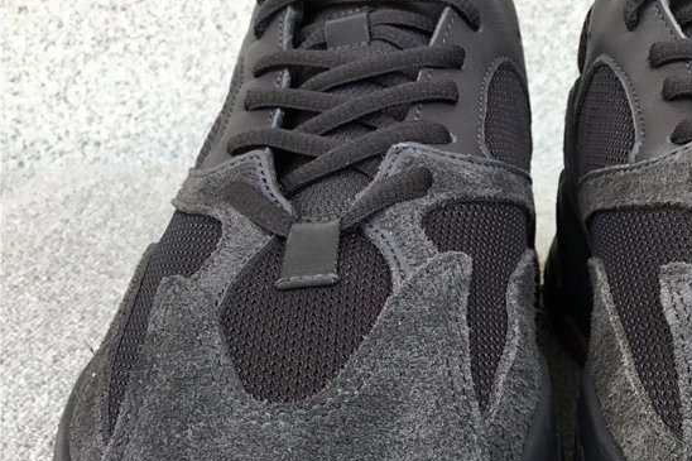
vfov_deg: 24.9
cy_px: 397
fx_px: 1018
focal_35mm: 53
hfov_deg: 36.1
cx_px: 567
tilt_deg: -23.6
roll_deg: -0.1
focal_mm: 3.3
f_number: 2.4
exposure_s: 1/188
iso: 25
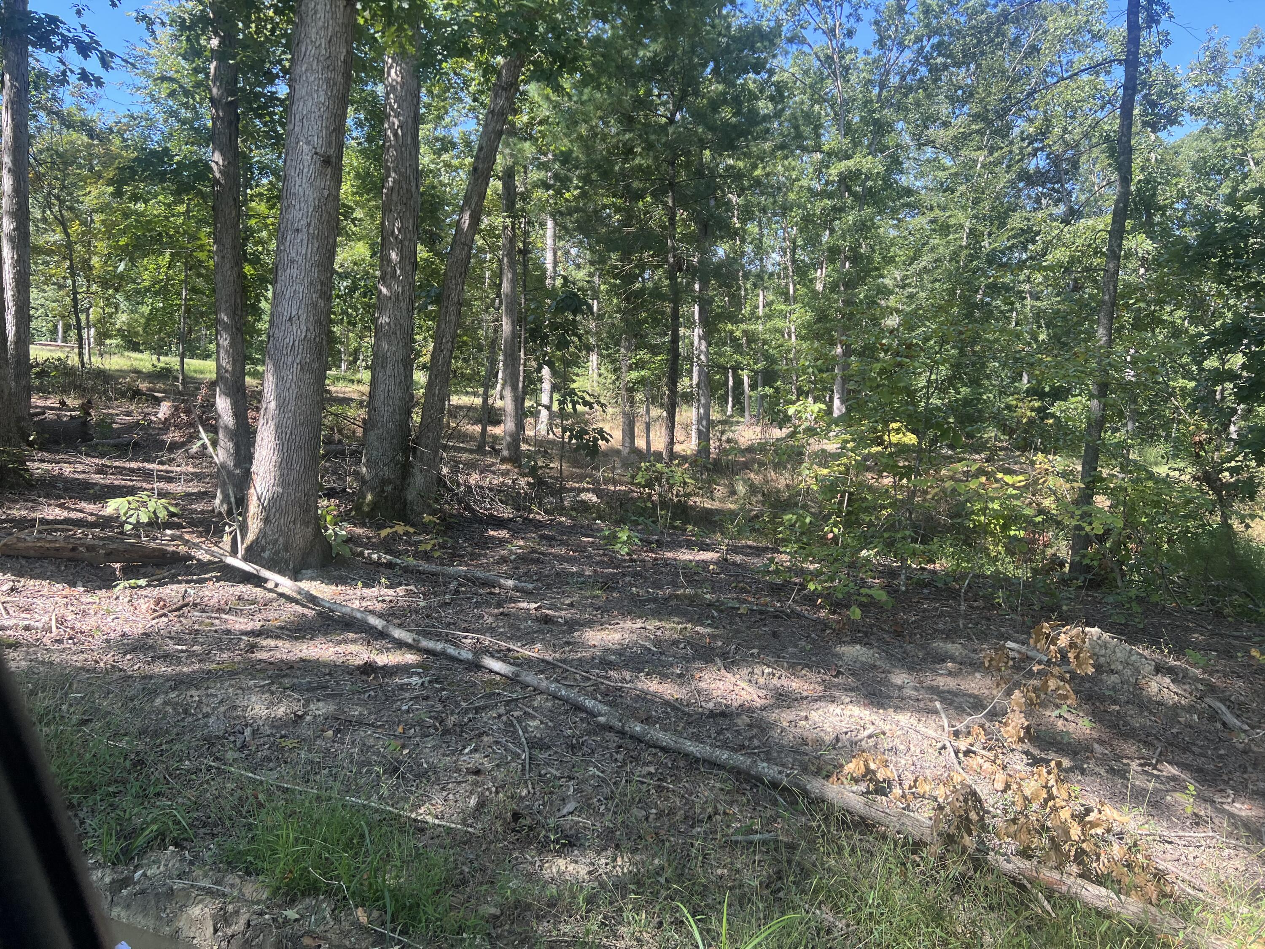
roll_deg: -2.3
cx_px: 632
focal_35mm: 26
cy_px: 474
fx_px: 950
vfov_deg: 53.1
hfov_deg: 67.3
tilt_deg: -2.5
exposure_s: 1/401
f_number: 1.5
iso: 50
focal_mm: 5.7
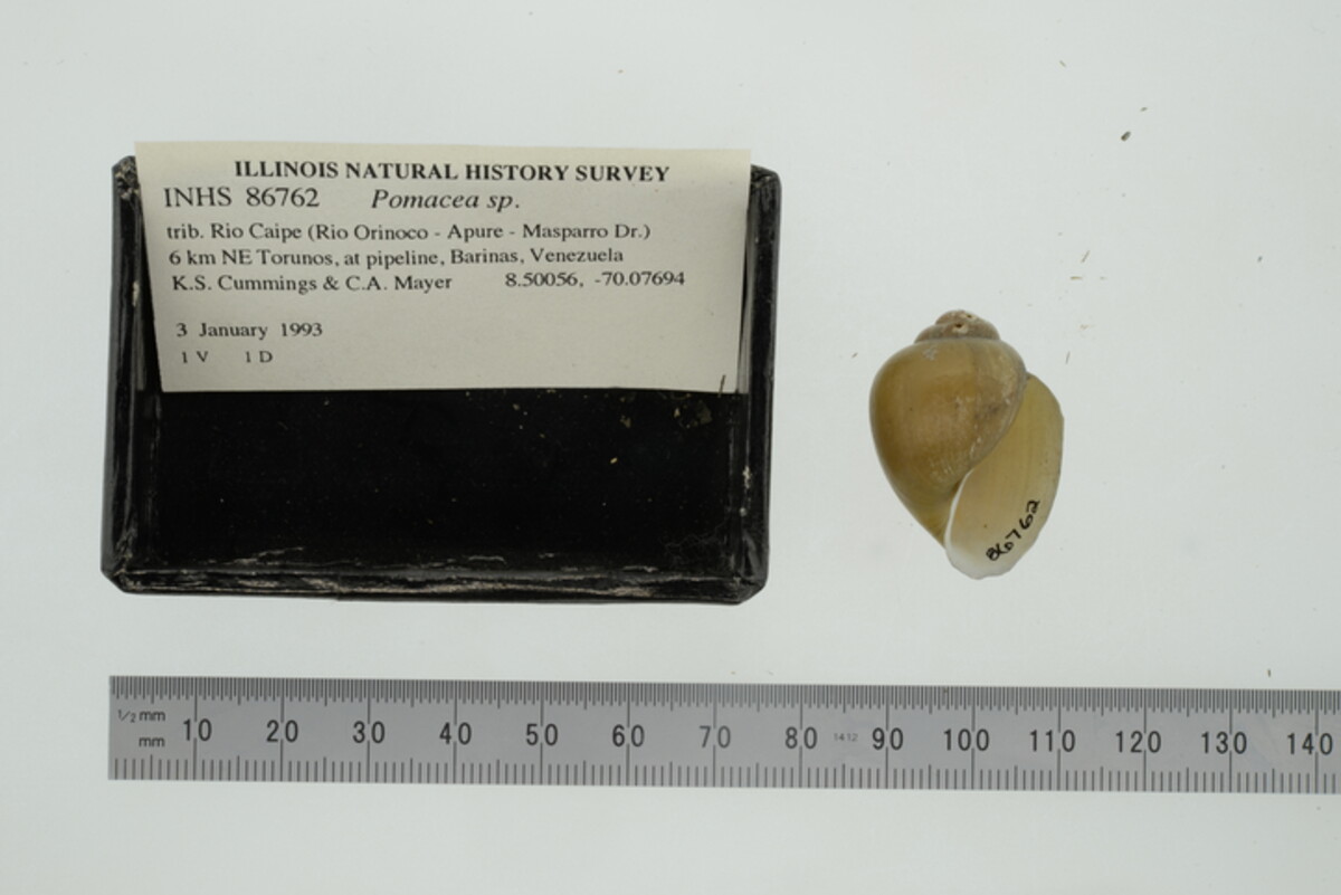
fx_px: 2236
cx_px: 670
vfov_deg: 22.6
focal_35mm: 60
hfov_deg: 33.4
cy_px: 448
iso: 100
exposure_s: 1/20
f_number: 25
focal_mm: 60
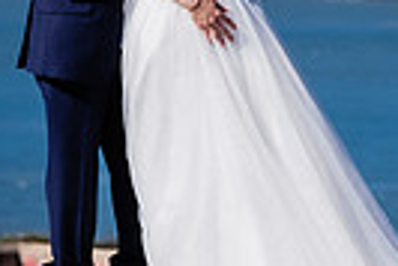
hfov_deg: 5.0
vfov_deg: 3.4
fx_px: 4527
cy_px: -160
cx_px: 308
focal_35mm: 409
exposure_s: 1/6400
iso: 160
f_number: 2.5
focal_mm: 56
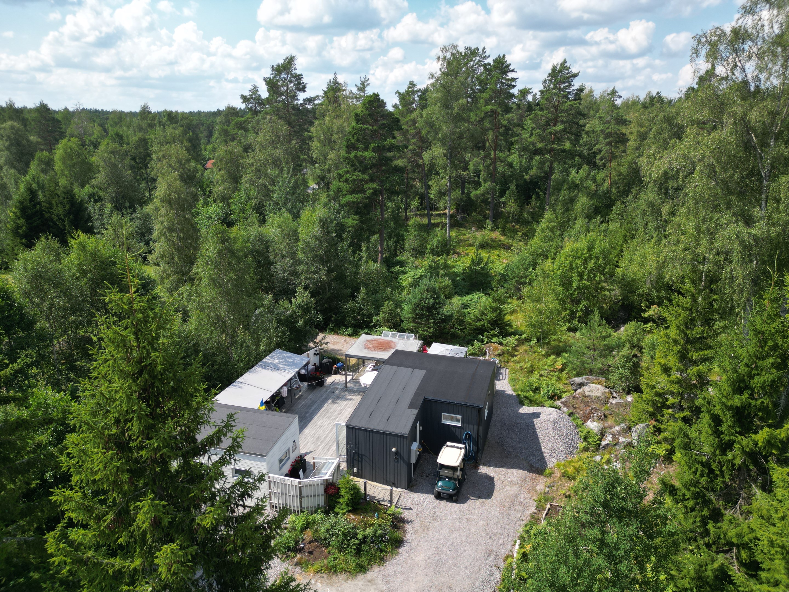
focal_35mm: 24
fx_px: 547
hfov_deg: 71.6
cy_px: 296
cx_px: 394
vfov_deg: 56.8
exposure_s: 1/2000
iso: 100
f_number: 1.7
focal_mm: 6.72
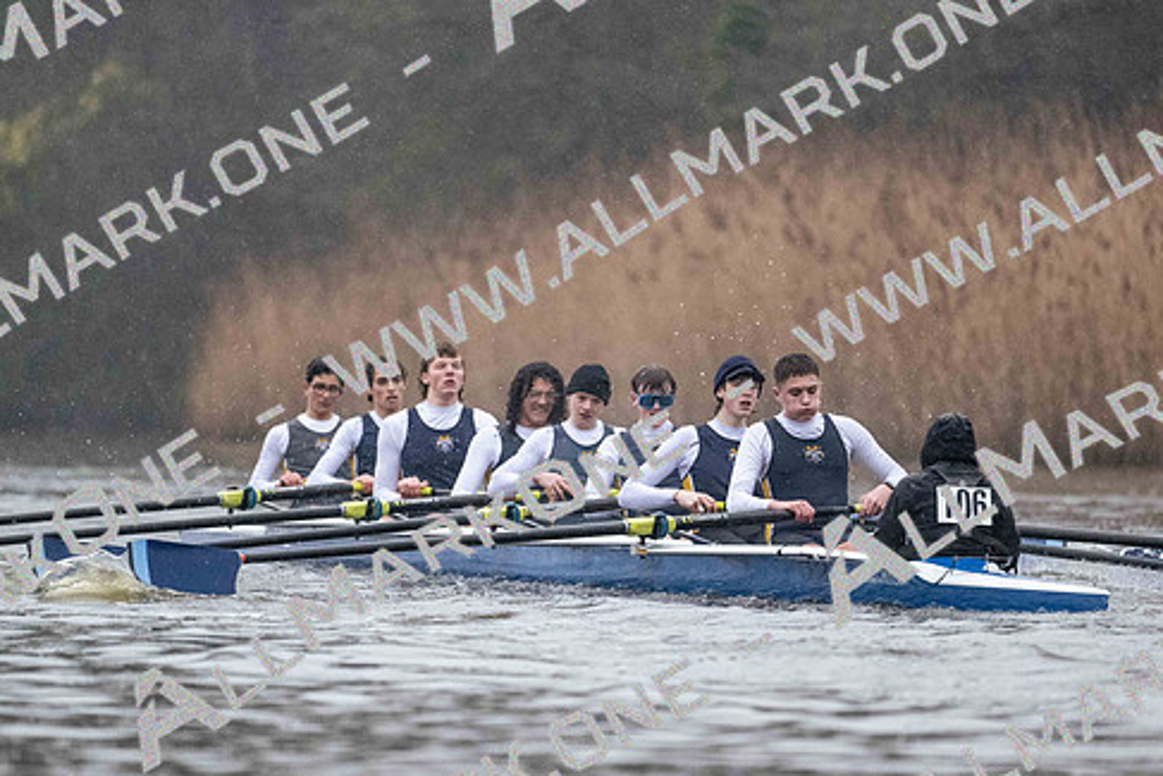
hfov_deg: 4.3
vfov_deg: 2.9
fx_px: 15381
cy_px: 402
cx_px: 619
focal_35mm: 476
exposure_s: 1/1600
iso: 7200
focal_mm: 400
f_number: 4.5
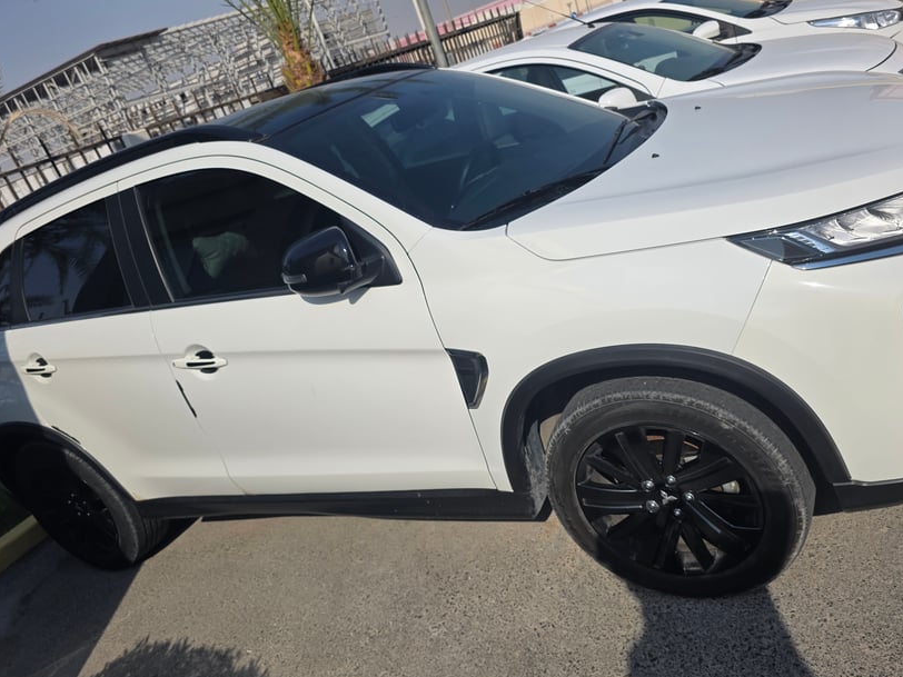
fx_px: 756
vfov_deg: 48.2
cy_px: 374
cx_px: 478
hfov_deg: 61.6
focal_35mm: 29
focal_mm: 6.3
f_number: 1.7
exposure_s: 1/7944
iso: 64
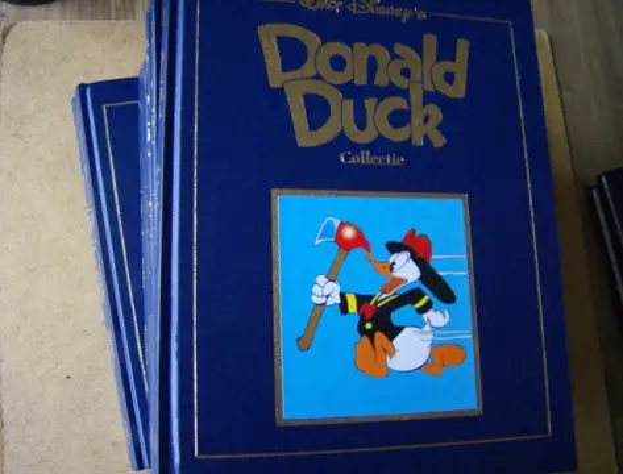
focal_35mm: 36
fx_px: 651
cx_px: 312
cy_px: 237
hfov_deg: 51.1
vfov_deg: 40.0
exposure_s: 1/11.5
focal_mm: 6
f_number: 2.8
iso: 200
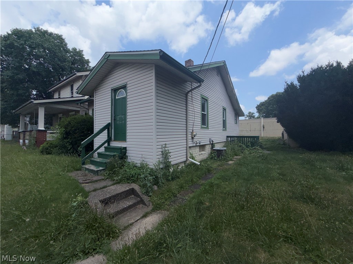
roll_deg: +0.0
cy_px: 132
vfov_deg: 85.7
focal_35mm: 14
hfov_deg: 102.1
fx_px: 143
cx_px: 176
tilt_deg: +0.2
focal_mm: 2.22
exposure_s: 1/2717
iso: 16
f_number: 2.2
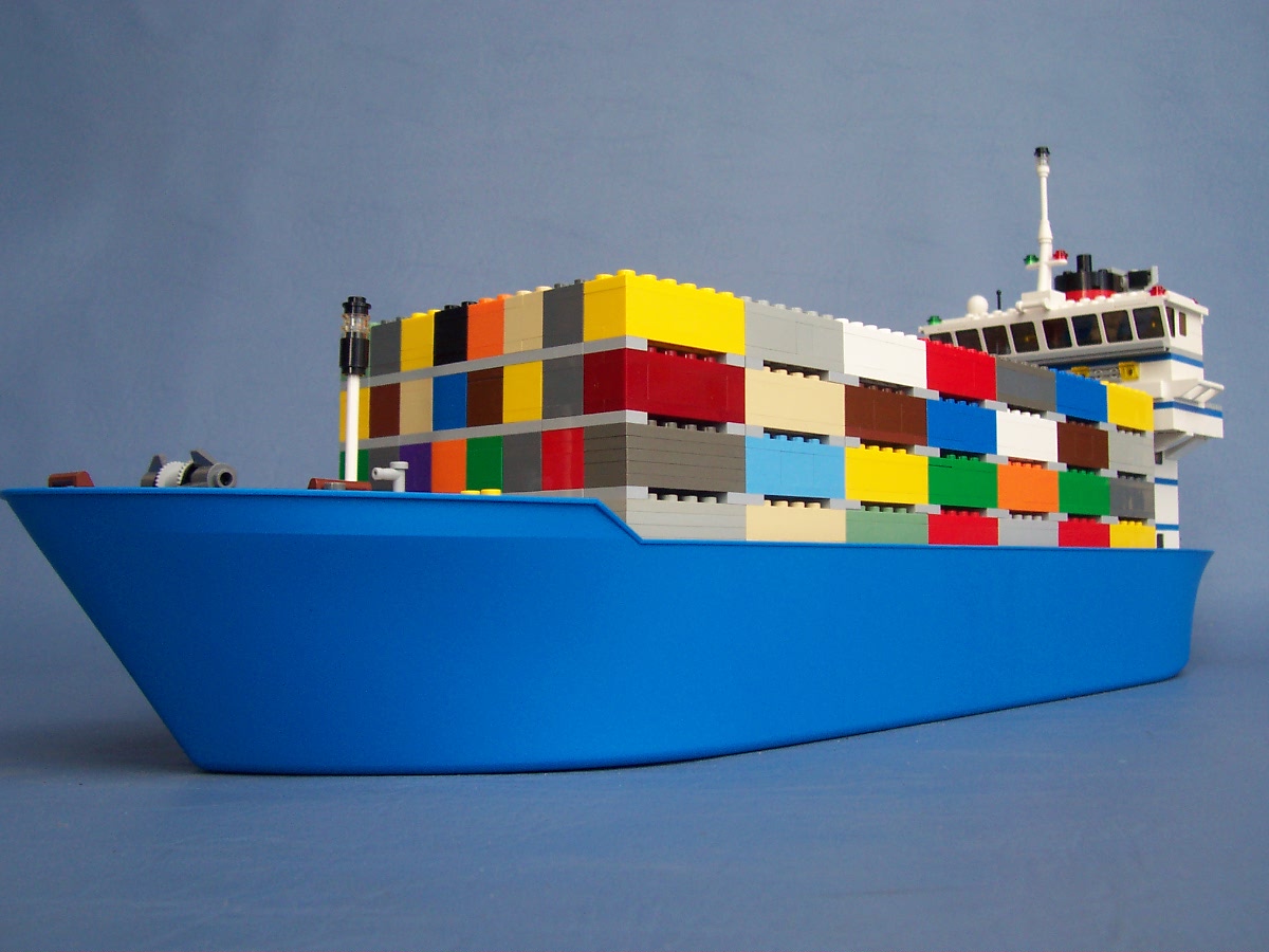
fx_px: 1356
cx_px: 634
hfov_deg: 50.1
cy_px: 476
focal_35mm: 37
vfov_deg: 38.7
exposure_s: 1/180
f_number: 2.8
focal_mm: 5.6
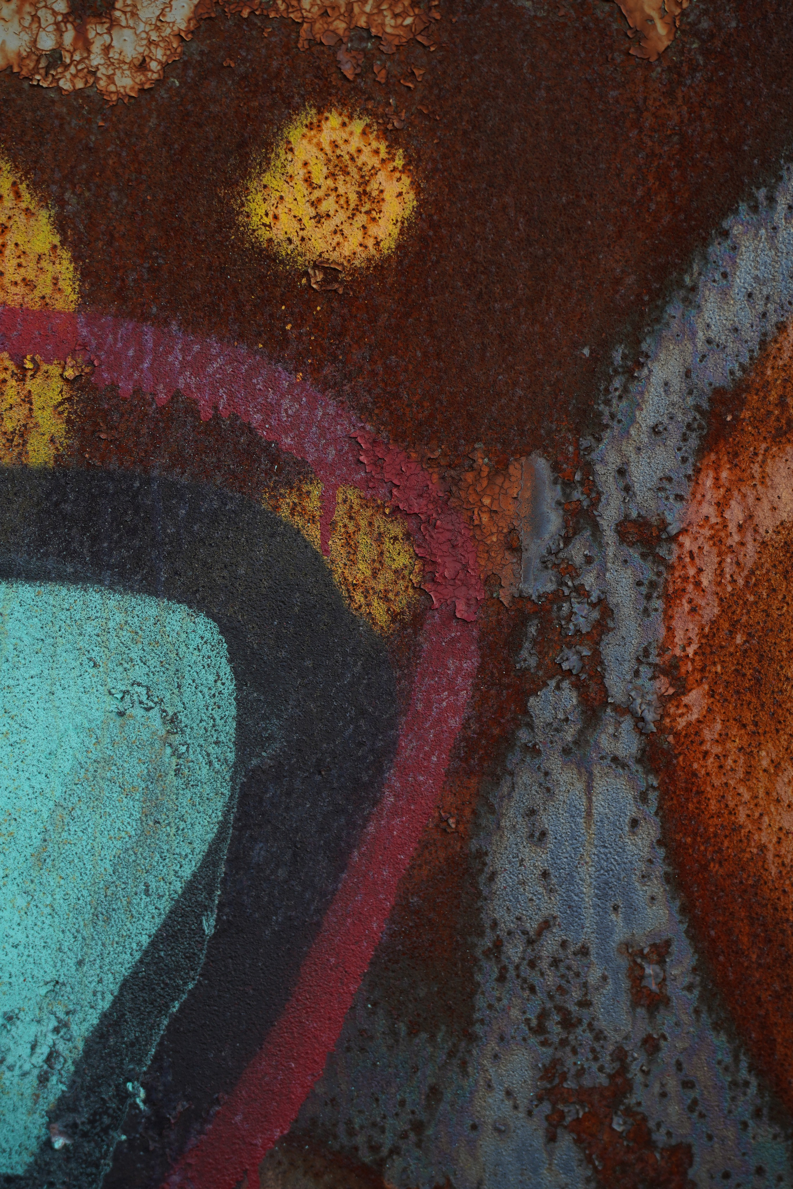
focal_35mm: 75
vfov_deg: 27.0
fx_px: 2478
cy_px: 594
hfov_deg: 18.2
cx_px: 396
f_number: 3.5
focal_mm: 75
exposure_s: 1/100
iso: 100
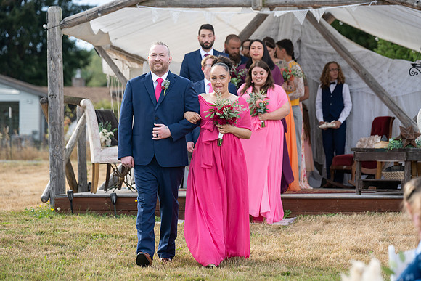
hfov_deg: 13.7
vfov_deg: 9.2
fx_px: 1754
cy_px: 140
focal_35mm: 150
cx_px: 210
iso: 400
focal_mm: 150
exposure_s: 1/800
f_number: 4.5
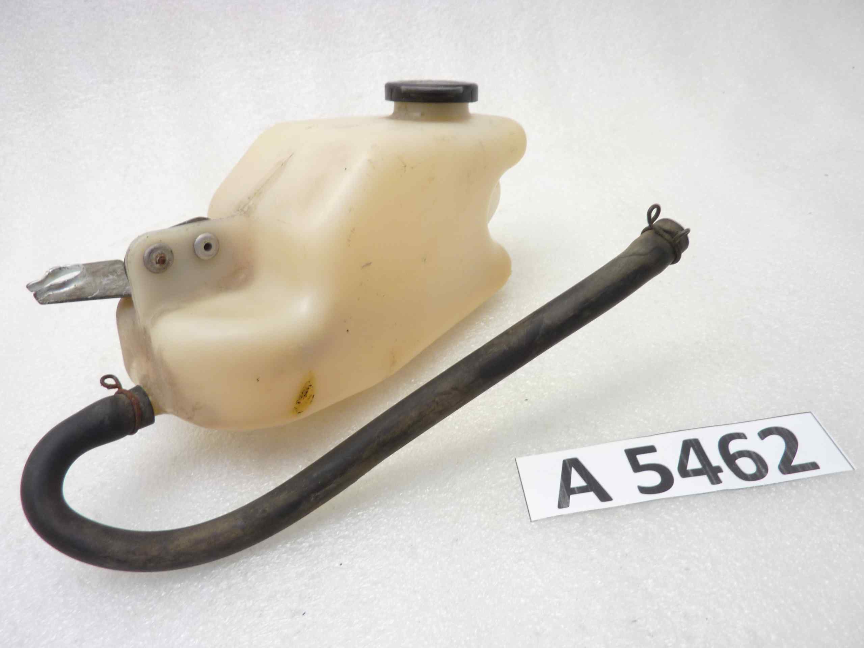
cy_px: 324
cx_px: 432
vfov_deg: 54.9
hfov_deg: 69.4
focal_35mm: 25
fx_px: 624
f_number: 3.3
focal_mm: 4.1
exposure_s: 1/13
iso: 80
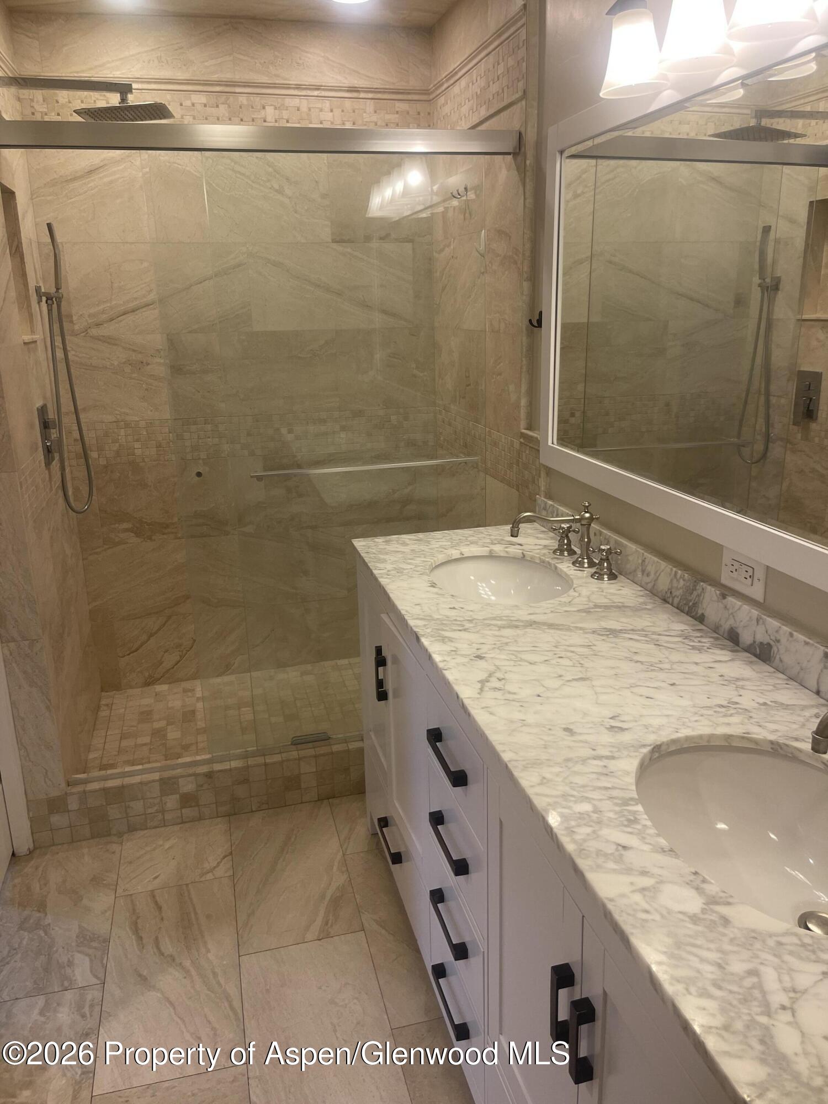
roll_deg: +0.7
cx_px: 414
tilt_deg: -16.2
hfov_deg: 54.9
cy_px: 552
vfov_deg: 69.4
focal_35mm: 25
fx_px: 797
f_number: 1.6
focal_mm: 5.1
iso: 80
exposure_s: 1/60
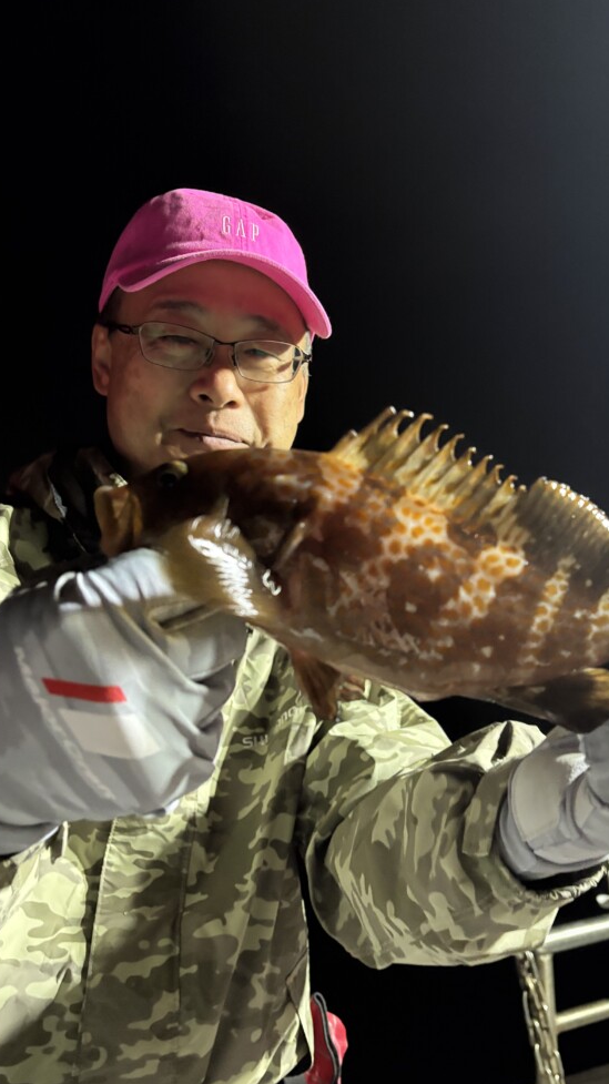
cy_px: 548
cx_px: 383
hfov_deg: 39.9
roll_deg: +7.9
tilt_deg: +4.2
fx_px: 833
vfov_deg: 66.1
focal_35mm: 29
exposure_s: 1/30
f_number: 1.6
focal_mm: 5.96
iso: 640
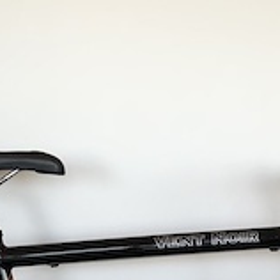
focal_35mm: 125
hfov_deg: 14.0
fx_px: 1144
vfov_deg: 13.9
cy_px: 168
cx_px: 145
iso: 25
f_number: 1.8
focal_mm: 3.99
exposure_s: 1/30
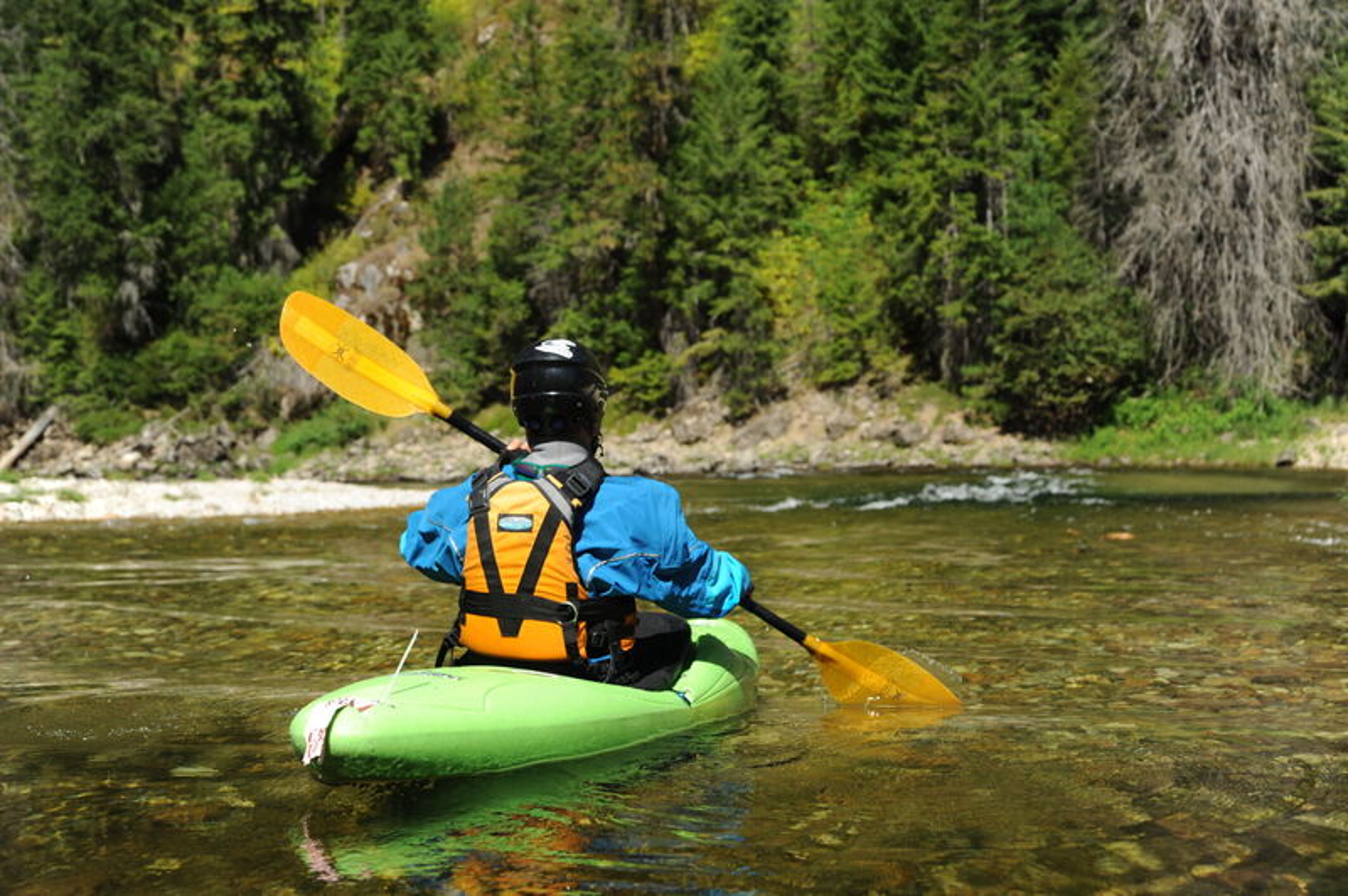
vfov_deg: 28.0
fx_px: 1796
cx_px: 674
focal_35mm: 48
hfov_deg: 41.1
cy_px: 448
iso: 200
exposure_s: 1/320
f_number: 5
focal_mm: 48
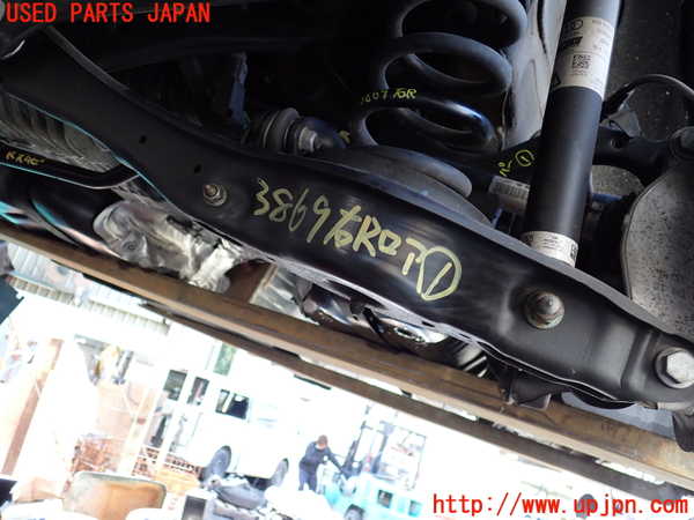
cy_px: 260
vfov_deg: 46.8
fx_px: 601
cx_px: 347
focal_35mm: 30
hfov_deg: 60.0
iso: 200
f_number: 2.3
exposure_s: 1/80
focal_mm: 5.4
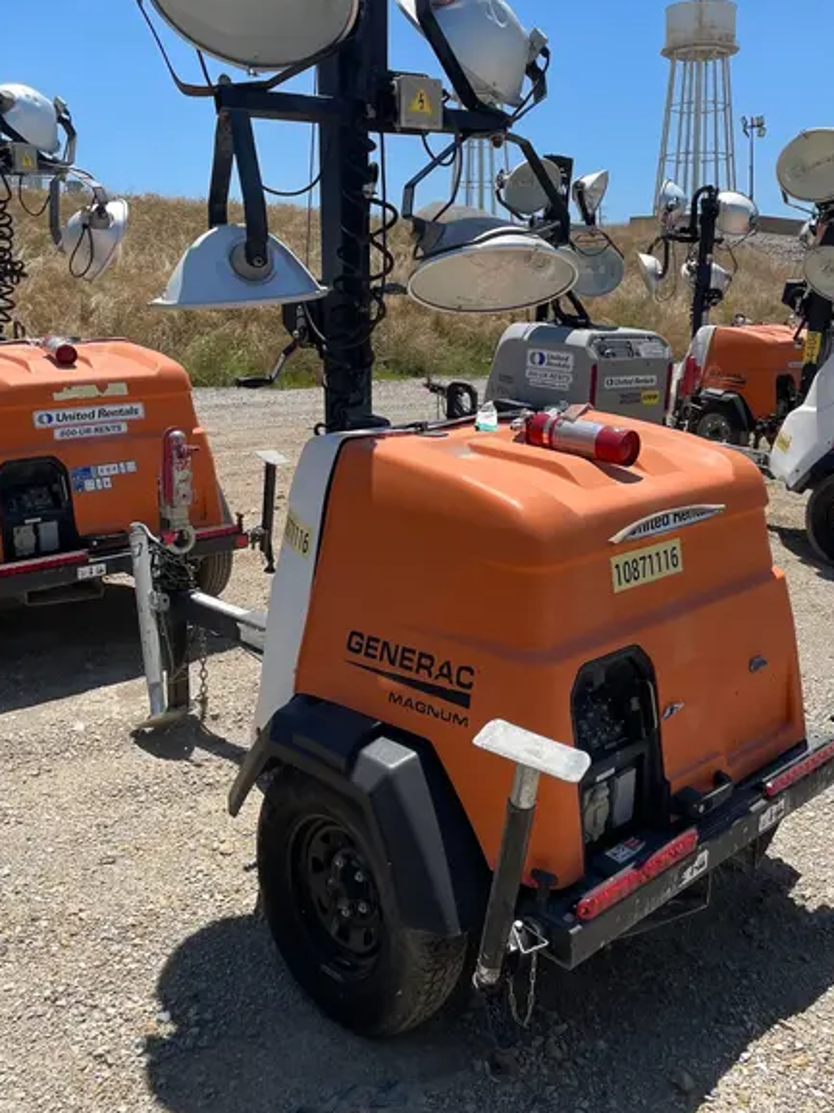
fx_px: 1061
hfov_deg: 42.8
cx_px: 491
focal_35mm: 33
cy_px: 471
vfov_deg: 55.1
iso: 32
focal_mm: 4.2
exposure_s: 1/3125
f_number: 1.6
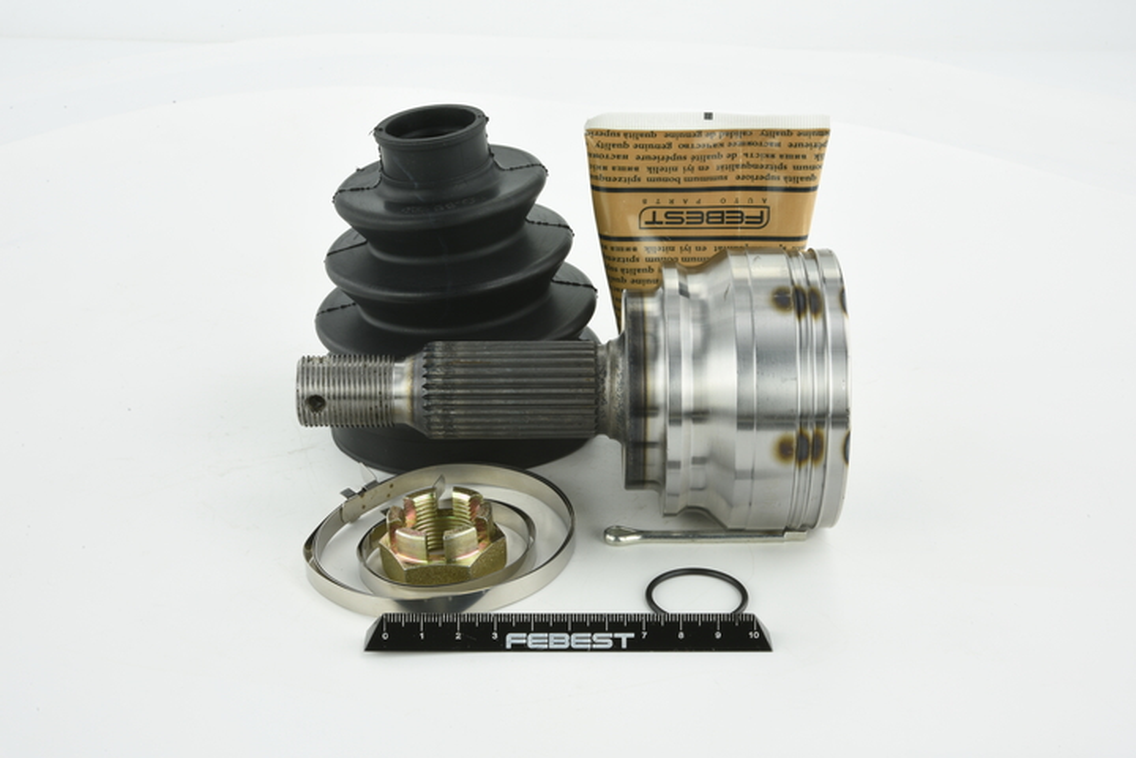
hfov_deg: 33.4
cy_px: 379
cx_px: 568
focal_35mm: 60
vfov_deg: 22.6
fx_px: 1893
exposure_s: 1/2.5
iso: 64
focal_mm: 60
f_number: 29
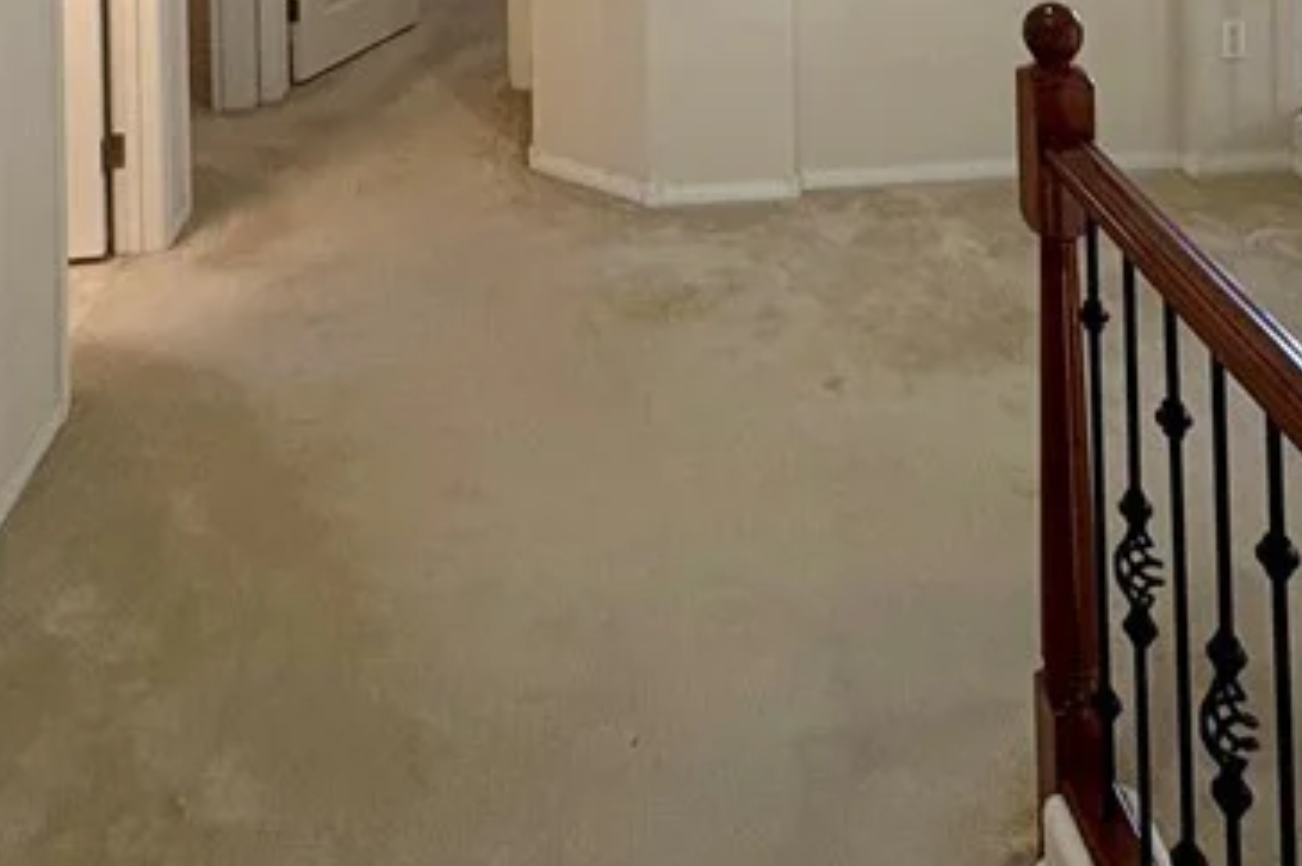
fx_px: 1481
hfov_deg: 47.4
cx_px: 655
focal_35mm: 41
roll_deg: +2.0
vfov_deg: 25.3
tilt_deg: +0.5
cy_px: -408
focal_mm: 2.22
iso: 320
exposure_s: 1/120
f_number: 2.2
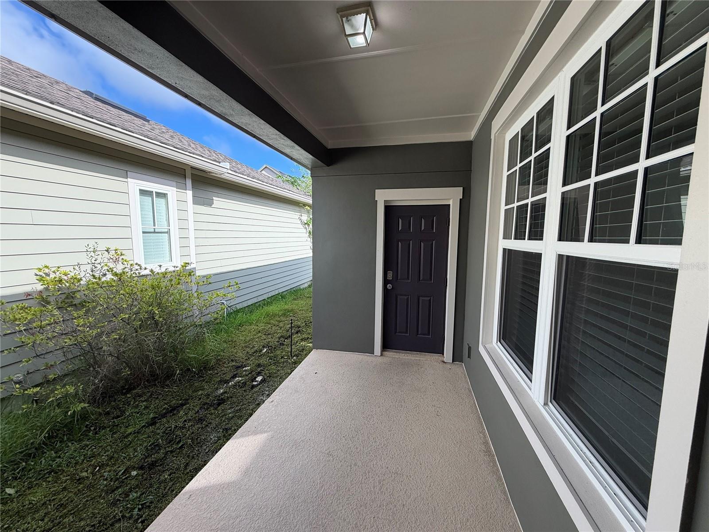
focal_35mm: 14
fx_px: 287
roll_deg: -0.5
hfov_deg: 102.1
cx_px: 354
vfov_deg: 85.7
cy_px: 266
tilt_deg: -5.9
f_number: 2.2
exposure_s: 1/502
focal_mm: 2.22
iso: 50
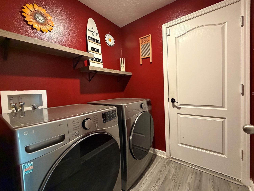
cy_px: 93
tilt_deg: -2.1
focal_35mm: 15
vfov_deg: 81.7
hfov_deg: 98.1
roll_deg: +2.4
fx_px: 110
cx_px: 132
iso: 800
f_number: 2.2
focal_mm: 2.22
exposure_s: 1/60
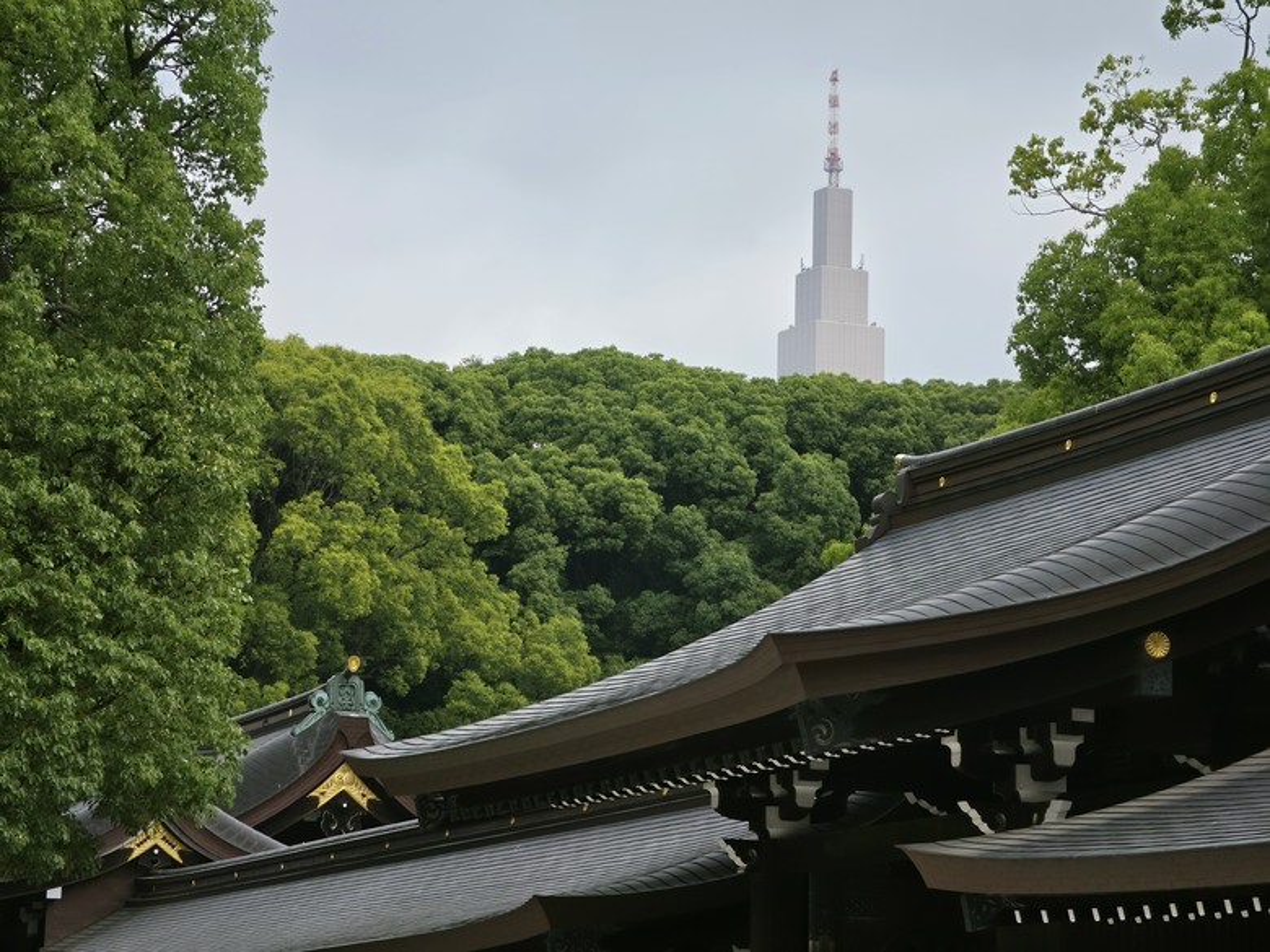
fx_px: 4219
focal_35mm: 115
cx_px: 635
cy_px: 476
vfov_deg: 12.9
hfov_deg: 17.1
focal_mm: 18.6
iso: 25
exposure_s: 1/574
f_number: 2.9
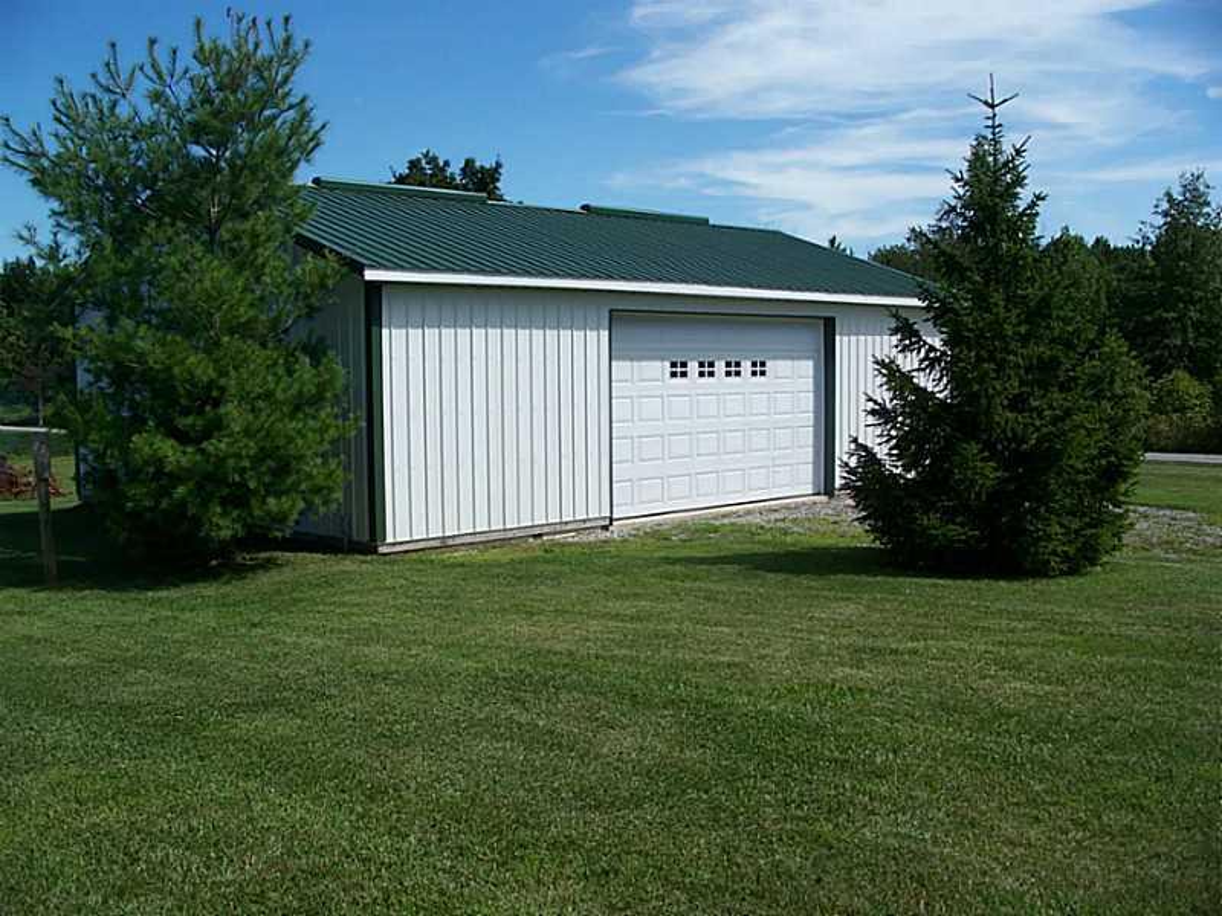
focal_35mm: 37
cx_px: 611
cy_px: 458
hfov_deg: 50.1
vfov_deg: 38.7
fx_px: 1306
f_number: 4
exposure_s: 1/500
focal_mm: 7.8
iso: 64
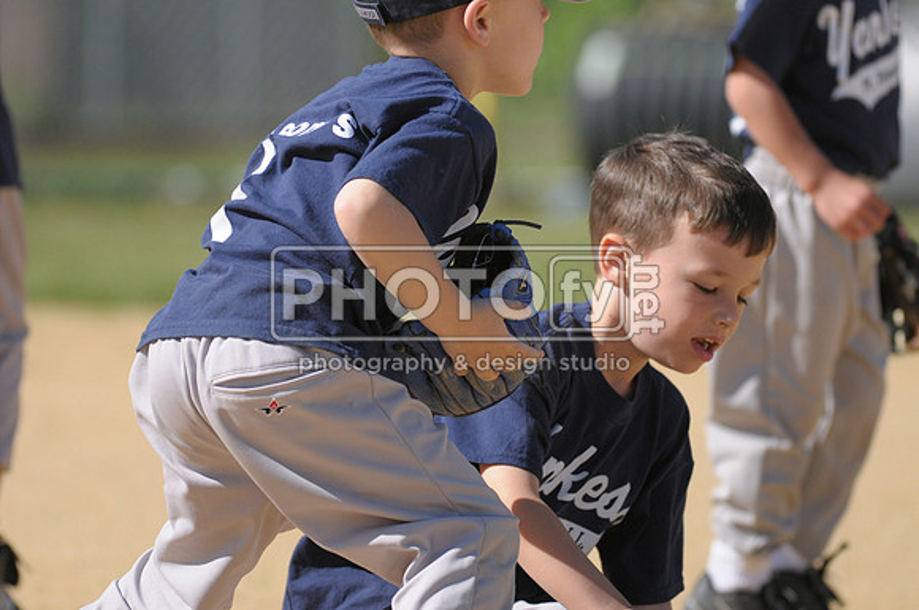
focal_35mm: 300
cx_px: 460
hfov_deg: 6.9
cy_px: 305
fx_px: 7648
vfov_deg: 4.6
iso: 640
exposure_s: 1/4000
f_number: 4
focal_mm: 200
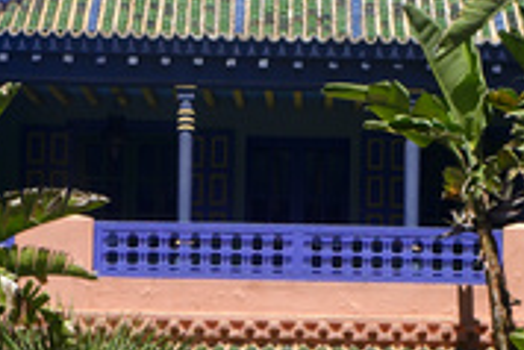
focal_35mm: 157
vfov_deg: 8.5
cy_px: 579
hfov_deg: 13.1
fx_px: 2287
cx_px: 309
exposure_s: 1/1700
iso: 400
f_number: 4
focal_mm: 23
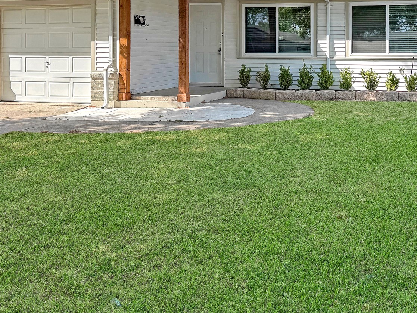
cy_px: 46
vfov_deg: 31.7
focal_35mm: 44
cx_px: 323
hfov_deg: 41.4
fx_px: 530
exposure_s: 1/1637
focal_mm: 6.76
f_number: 1.78
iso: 80
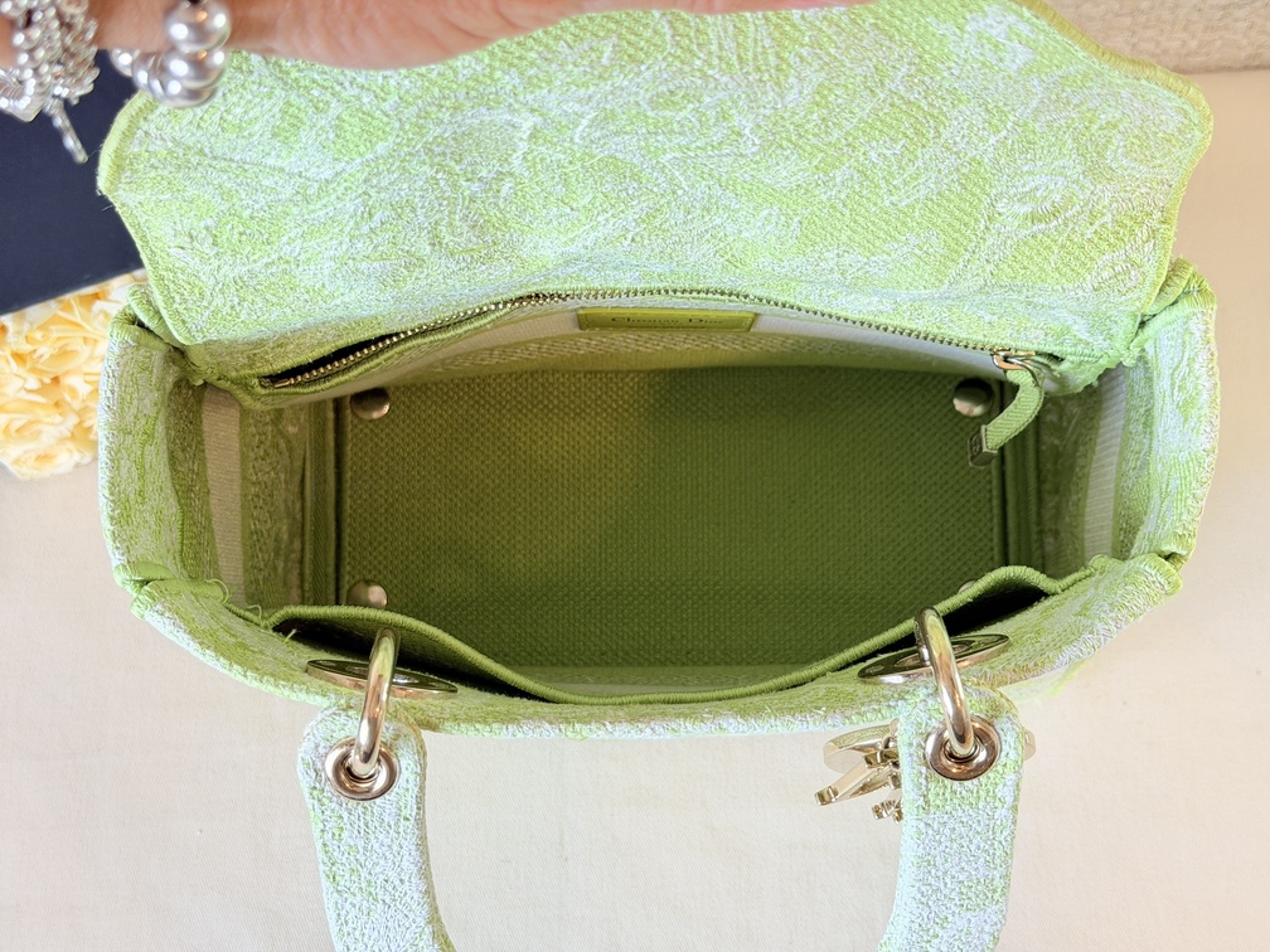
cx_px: 635
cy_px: 476
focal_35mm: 48
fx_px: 1761
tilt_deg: -66.4
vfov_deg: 30.3
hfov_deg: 39.7
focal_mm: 6.76
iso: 64
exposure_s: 1/50
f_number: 1.78
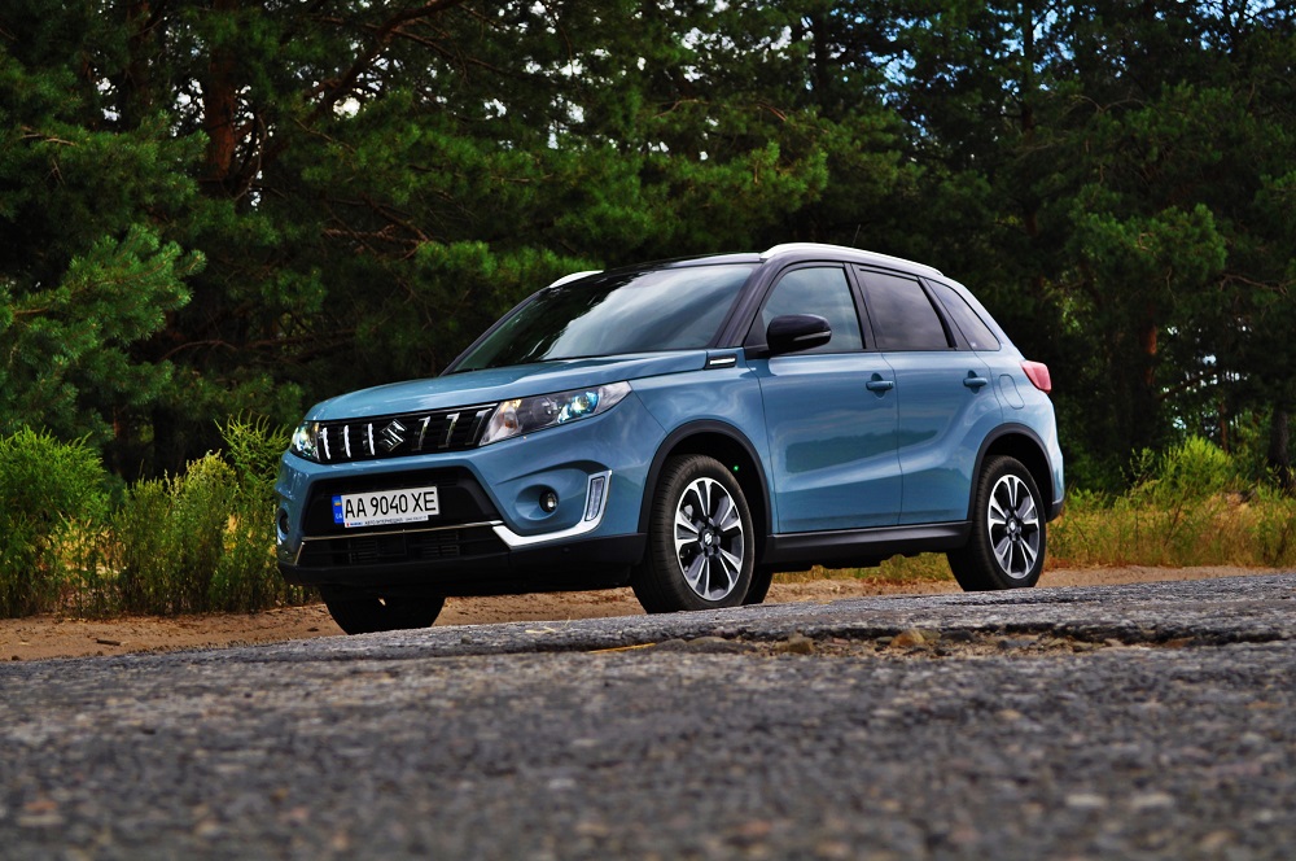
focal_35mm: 82
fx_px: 2966
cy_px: 430
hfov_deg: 24.6
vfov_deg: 16.5
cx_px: 648
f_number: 6.7
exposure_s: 1/180
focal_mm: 55
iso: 200
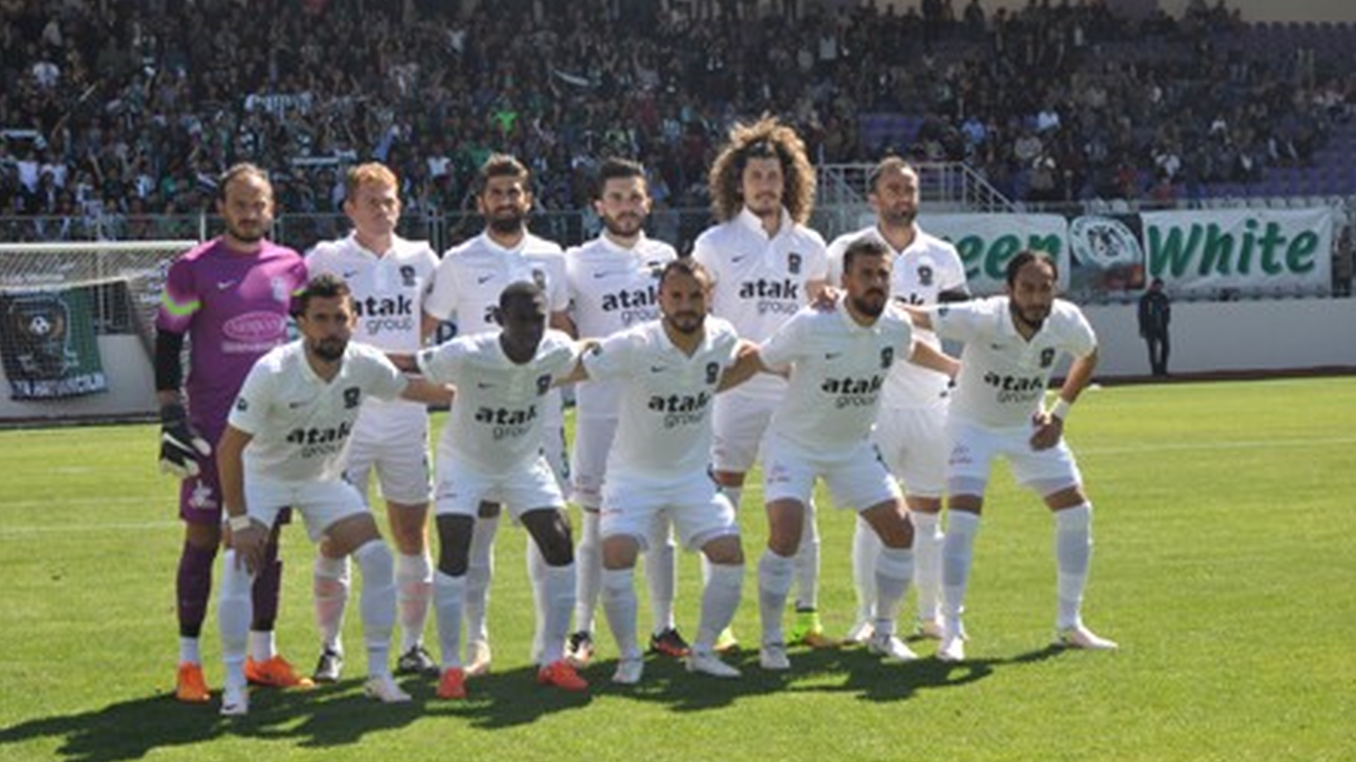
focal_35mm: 79
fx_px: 2840
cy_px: 427
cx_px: 680
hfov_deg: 26.9
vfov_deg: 15.3
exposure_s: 1/250
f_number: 8
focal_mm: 50
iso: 200
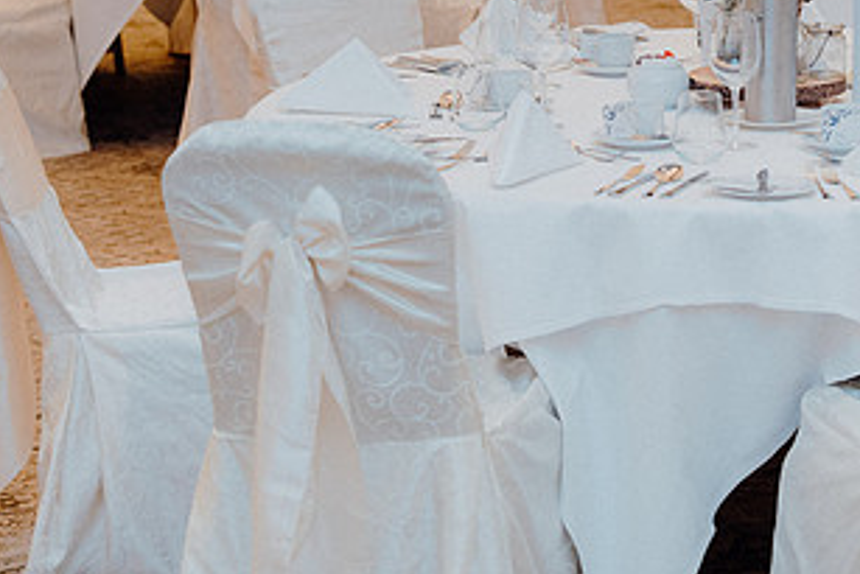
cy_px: 49
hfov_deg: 16.7
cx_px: 756
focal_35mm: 121
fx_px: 2892
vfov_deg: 11.3
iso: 2000
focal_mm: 64
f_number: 3.5
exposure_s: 1/160
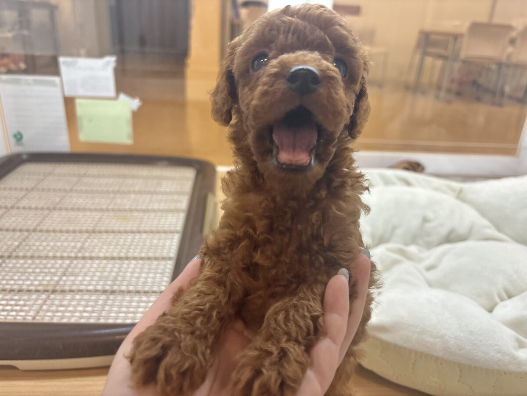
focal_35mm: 26
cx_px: 264
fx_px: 396
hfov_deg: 67.3
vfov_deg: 53.1
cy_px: 198
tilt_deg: -21.8
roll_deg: -3.4
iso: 80
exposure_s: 1/100
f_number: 1.6
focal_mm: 5.96
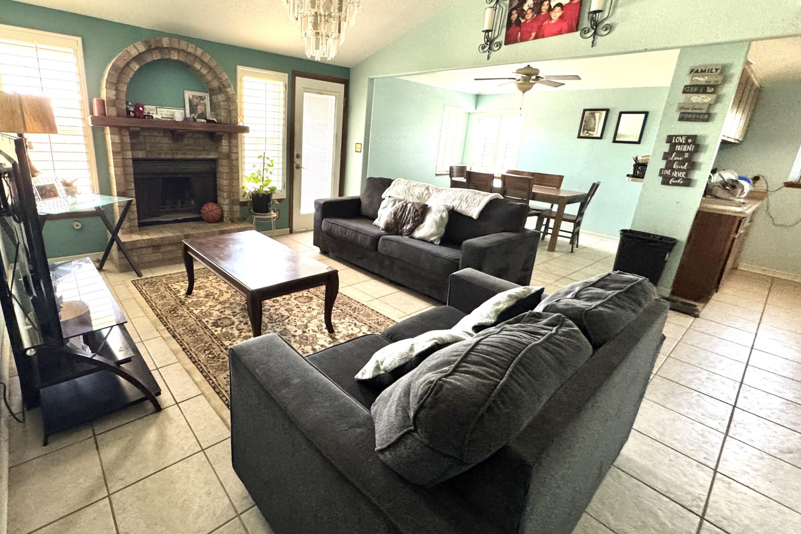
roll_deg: -3.4
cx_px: 335
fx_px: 378
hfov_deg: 92.5
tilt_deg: -16.9
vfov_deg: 70.3
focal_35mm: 17
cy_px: 244
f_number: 2.2
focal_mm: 2.22
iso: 400
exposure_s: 1/60
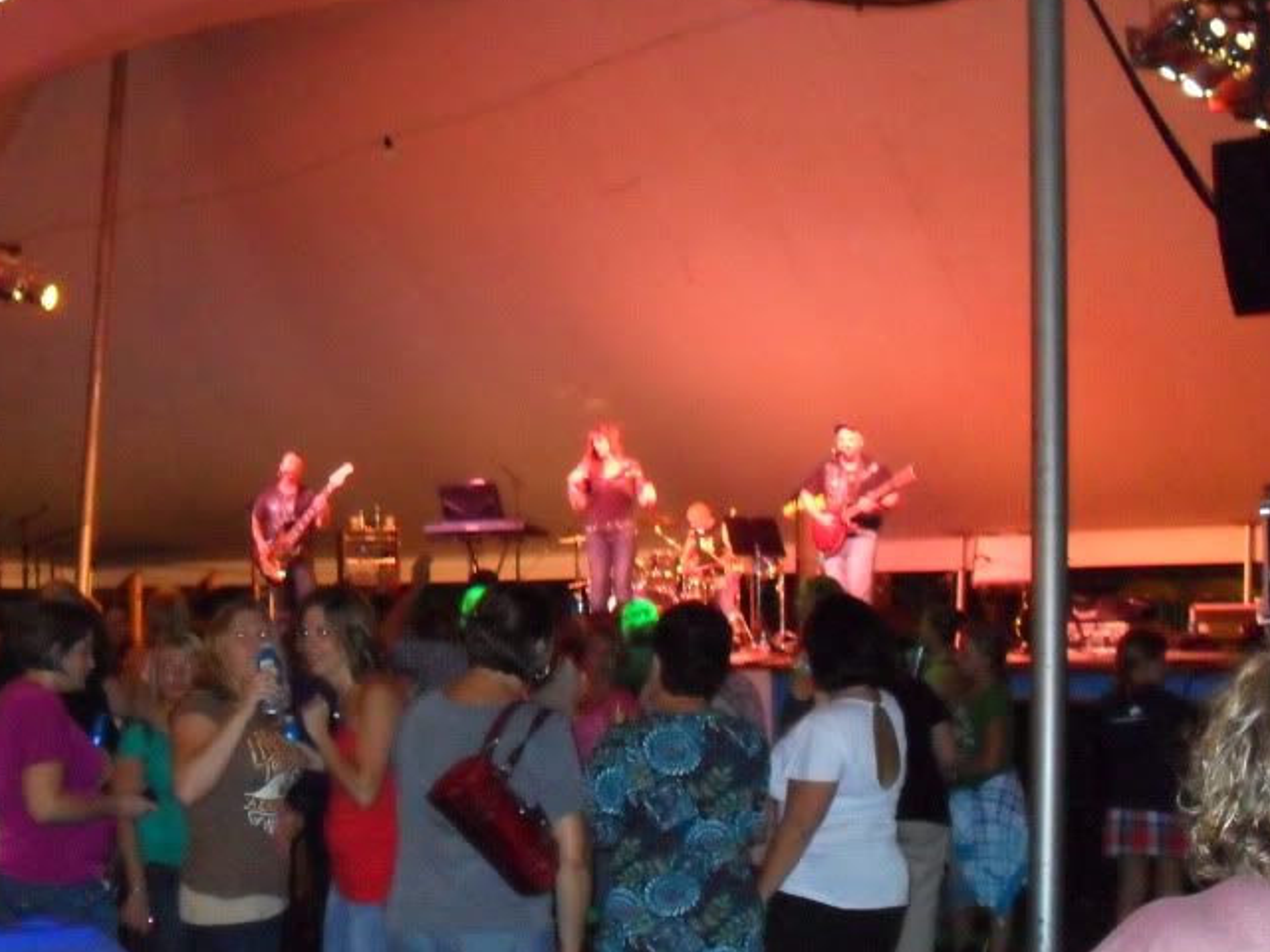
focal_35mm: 56
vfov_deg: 26.1
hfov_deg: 34.0
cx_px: 403
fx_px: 2055
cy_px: 494
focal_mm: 6.3
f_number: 3
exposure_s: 1/45
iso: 640
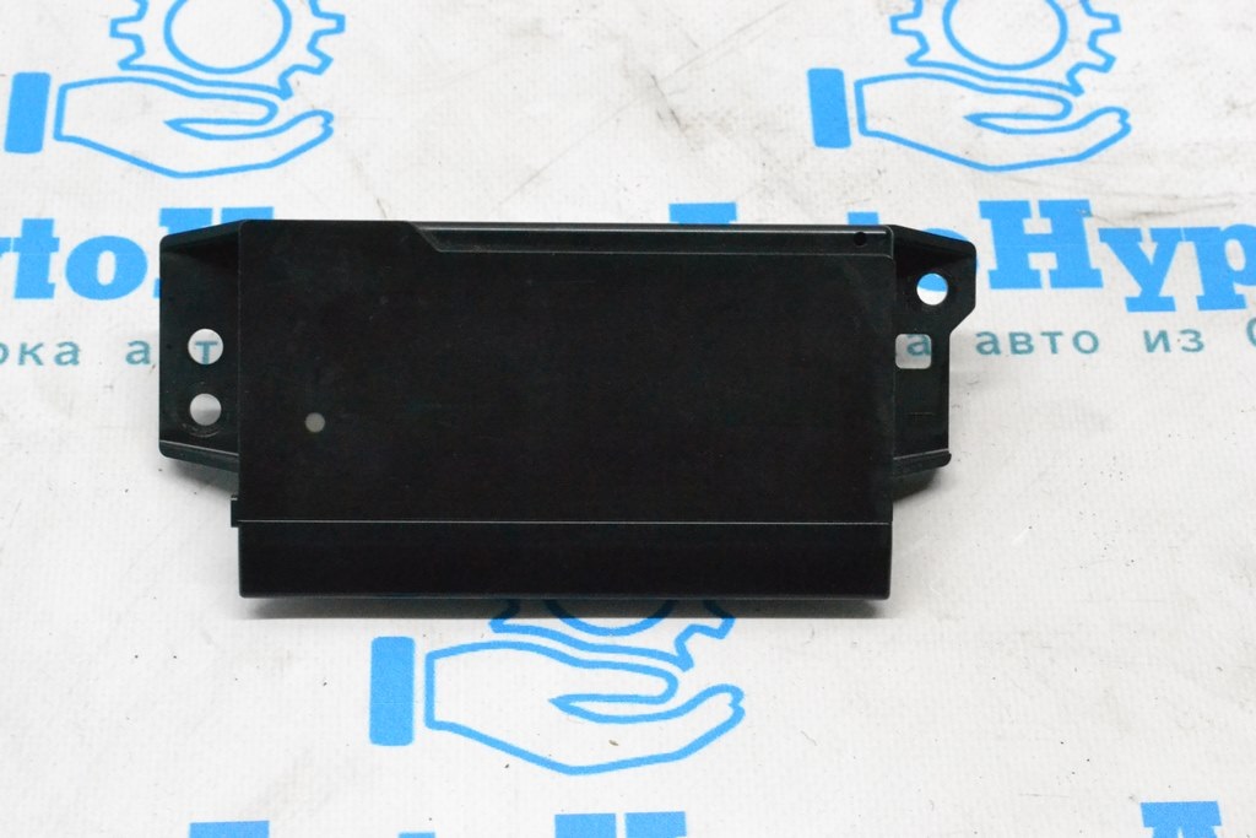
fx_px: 2879
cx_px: 628
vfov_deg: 16.6
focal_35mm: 82
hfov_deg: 24.6
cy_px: 419
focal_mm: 55
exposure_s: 1/160
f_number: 11
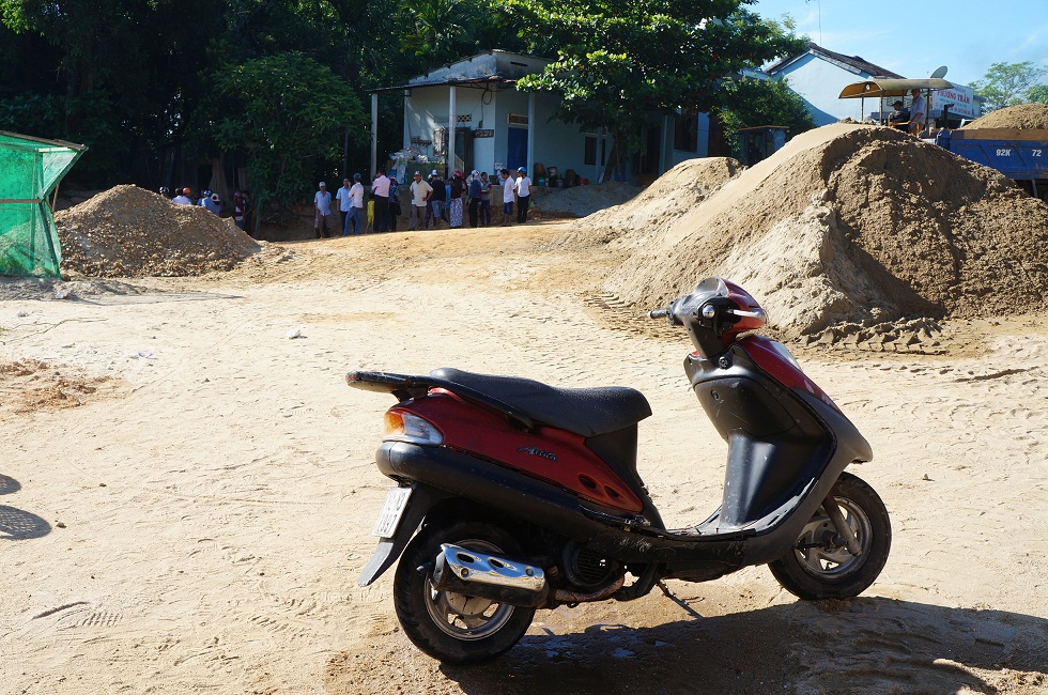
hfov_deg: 55.2
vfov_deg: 38.2
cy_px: 348
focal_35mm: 34
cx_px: 524
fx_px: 1003
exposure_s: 1/250
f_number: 8
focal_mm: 23
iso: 200
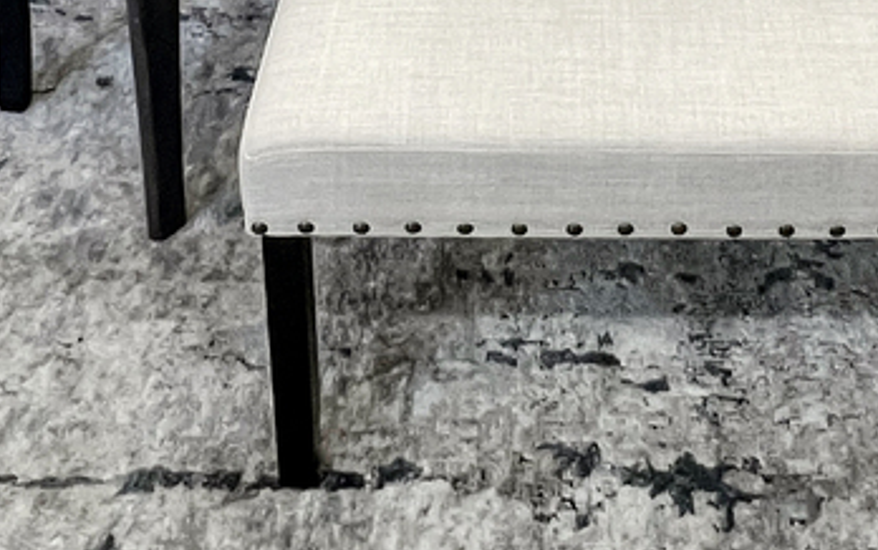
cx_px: 611
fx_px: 1365
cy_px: -454
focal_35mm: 57
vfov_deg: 17.9
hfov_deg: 35.2
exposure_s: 1/60
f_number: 1.8
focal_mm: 1.57
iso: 160
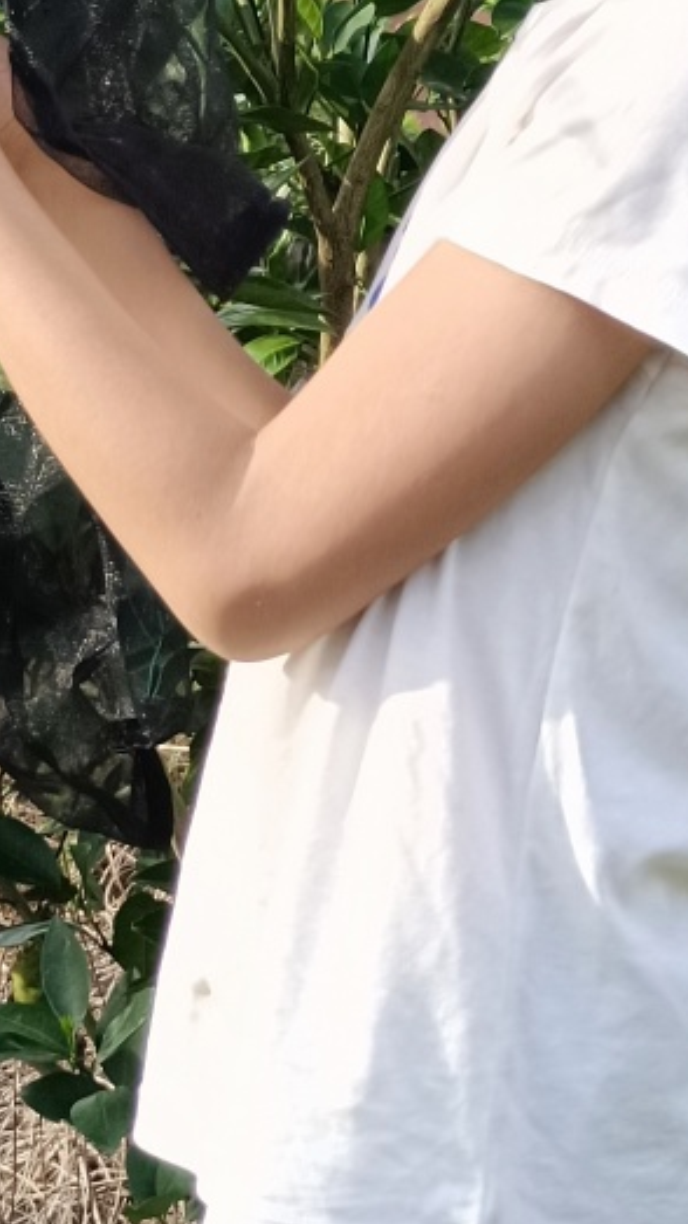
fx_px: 3245
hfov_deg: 12.1
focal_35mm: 100
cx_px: 161
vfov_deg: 21.2
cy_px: 348
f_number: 1.79
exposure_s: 1/243
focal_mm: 4.71
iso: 100
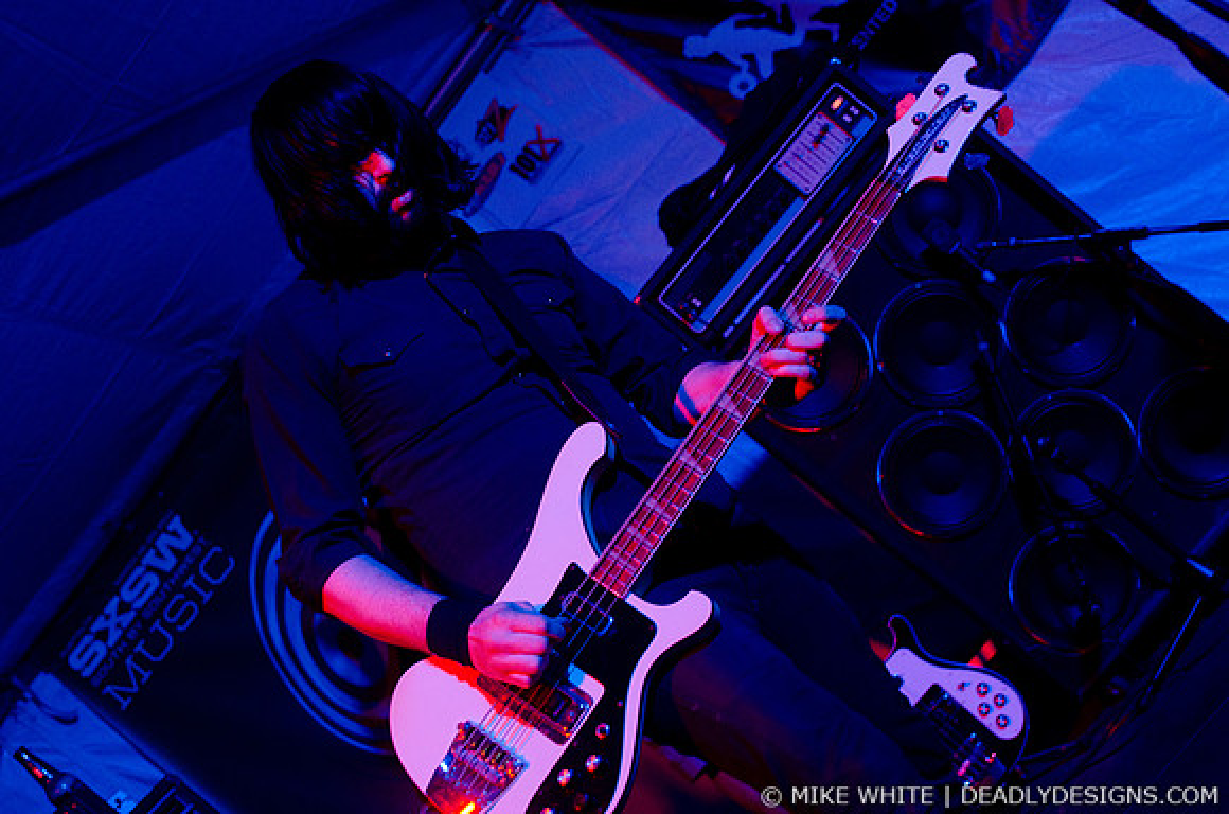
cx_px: 614
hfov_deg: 37.9
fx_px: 1788
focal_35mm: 52
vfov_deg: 25.6
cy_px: 407
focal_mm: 35
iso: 1250
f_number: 2.8
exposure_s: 1/160
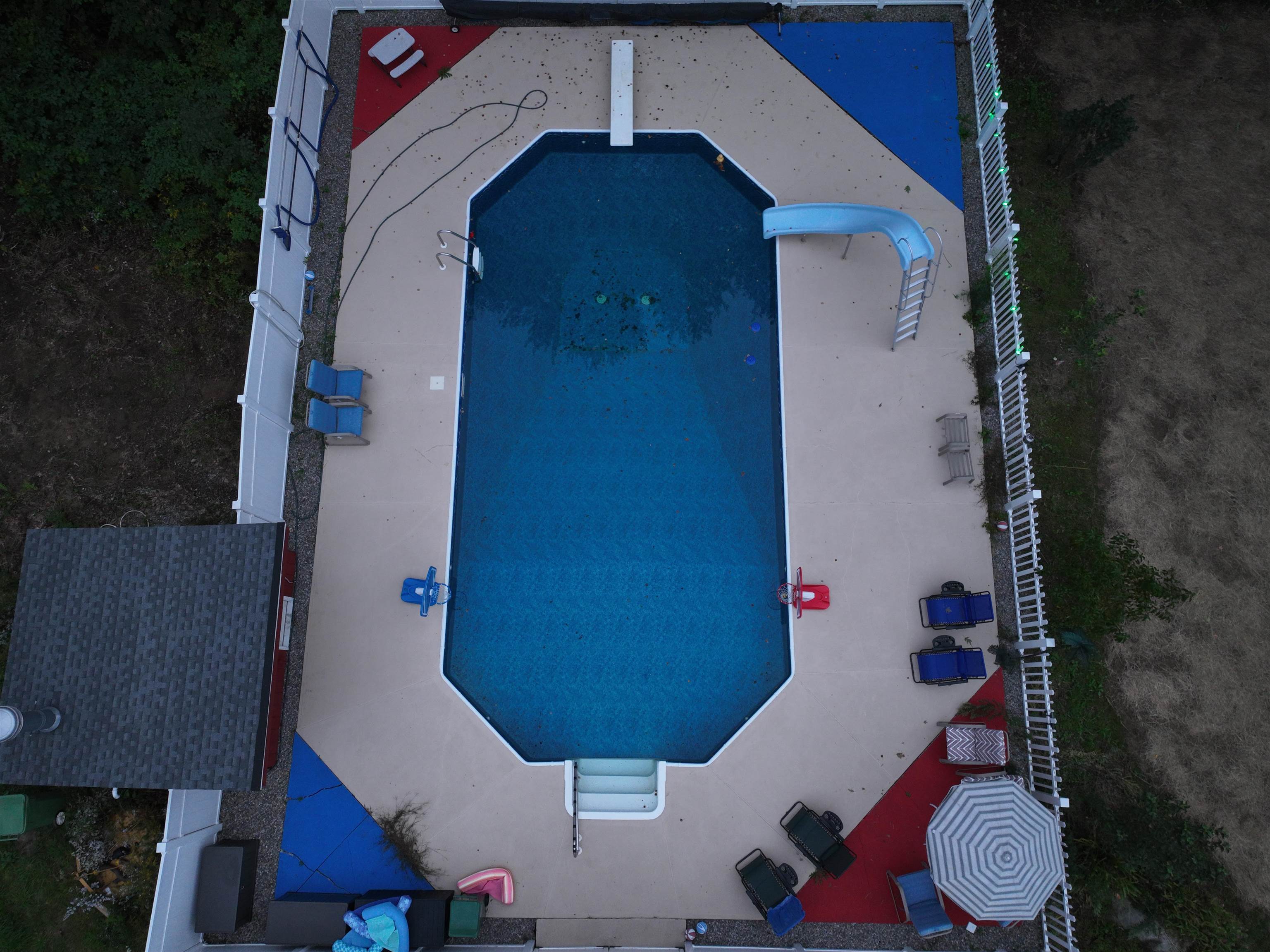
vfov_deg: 56.8
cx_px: 635
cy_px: 476
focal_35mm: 24
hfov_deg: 71.6
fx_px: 880
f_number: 2.8
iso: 530
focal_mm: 12.29
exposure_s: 1/12.5
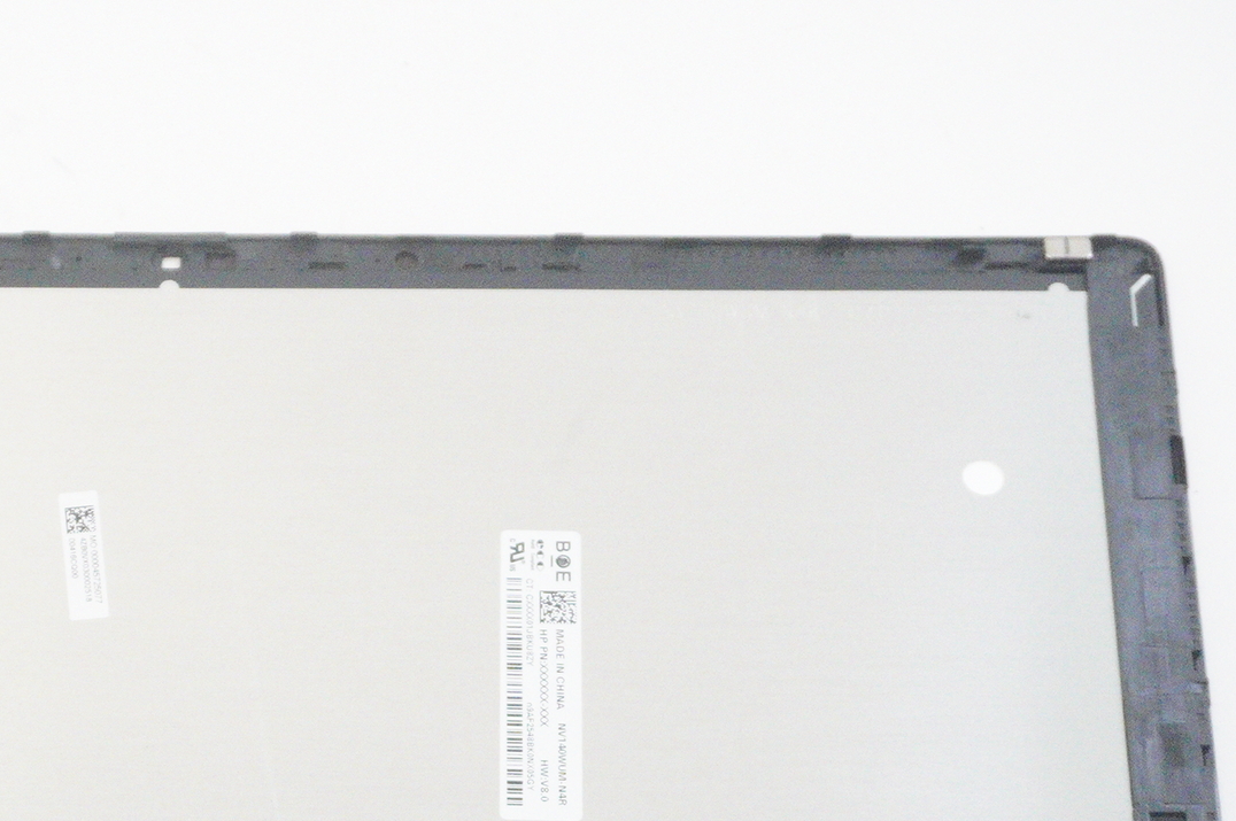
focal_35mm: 87
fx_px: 2989
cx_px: 122
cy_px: 931
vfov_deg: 15.2
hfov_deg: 22.8
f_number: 5.6
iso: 8000
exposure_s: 1/250
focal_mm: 25
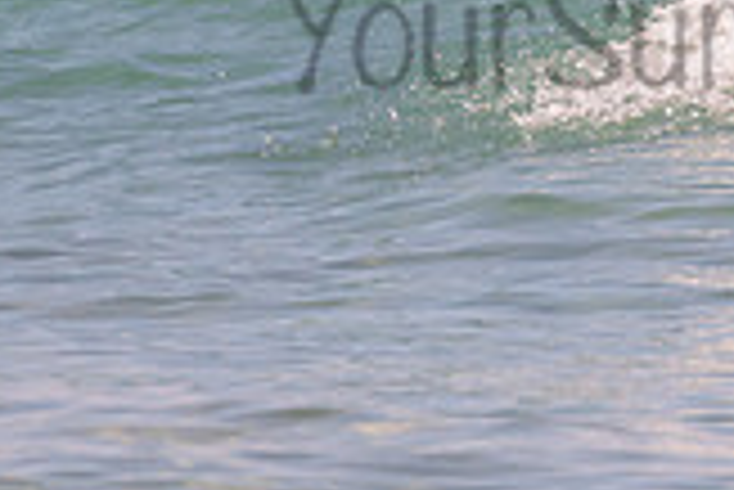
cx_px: 1039
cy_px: -172
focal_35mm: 2180
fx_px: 44486
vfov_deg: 0.6
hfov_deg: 0.9
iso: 250
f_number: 5.6
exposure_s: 1/2000
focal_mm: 500
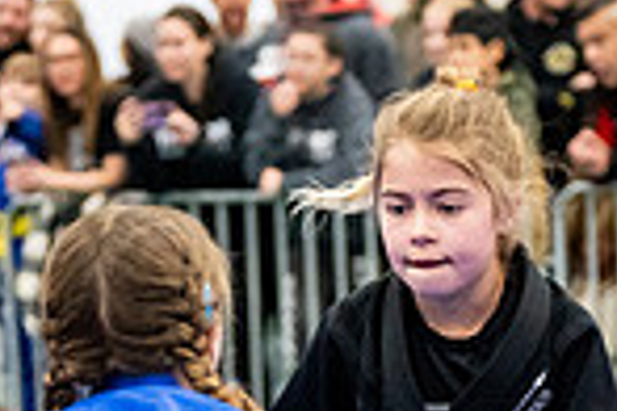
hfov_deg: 7.5
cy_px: 749
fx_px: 4730
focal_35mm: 276
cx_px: 323
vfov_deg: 4.9
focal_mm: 70
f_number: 2.8
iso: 5000
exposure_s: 1/500
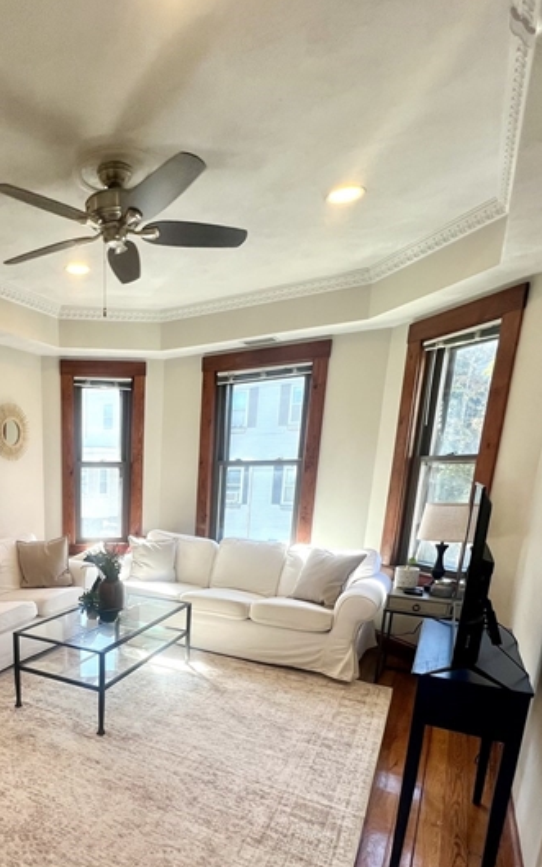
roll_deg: +1.2
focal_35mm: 20
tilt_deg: -12.2
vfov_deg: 81.3
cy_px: 598
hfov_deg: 54.4
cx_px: 88
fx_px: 472
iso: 40
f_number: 1.8
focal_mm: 1.57
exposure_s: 1/120
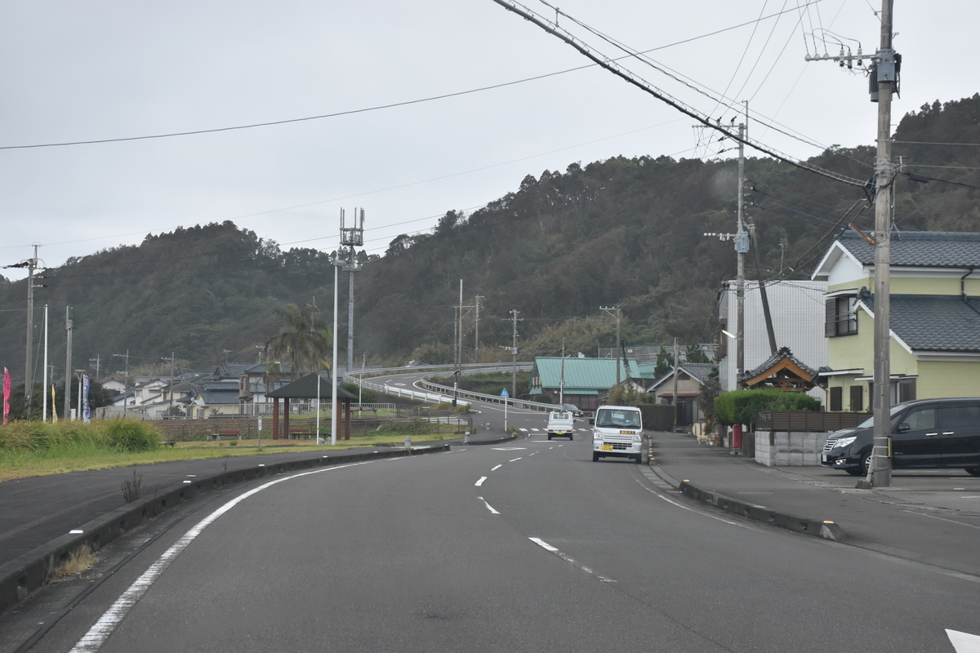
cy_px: 326
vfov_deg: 20.2
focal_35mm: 68
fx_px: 1837
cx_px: 490
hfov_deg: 29.9
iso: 800
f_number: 9
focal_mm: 45
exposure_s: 1/320
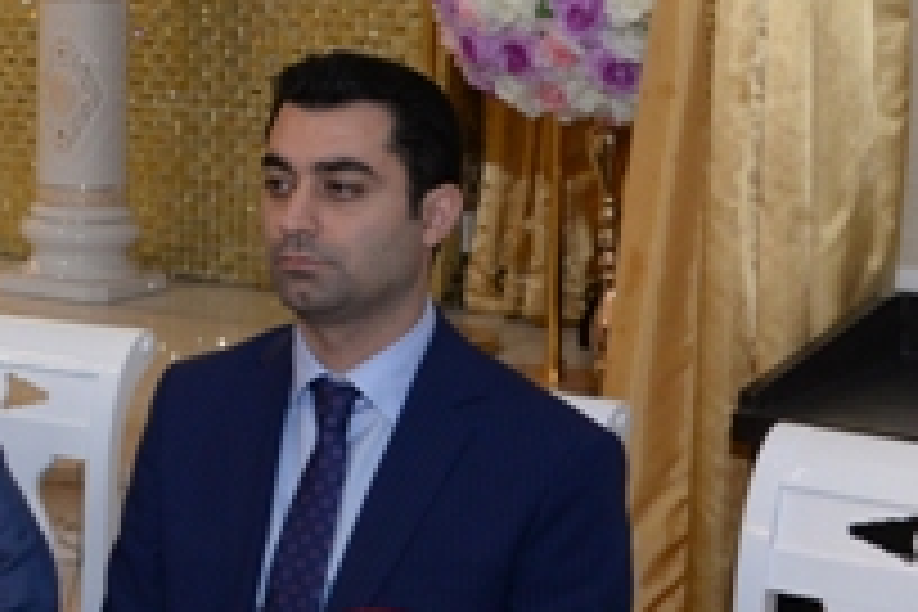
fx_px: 2805
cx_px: -468
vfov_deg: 12.4
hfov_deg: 16.8
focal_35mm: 110
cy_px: 88
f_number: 6.3
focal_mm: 35
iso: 2200
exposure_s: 1/100
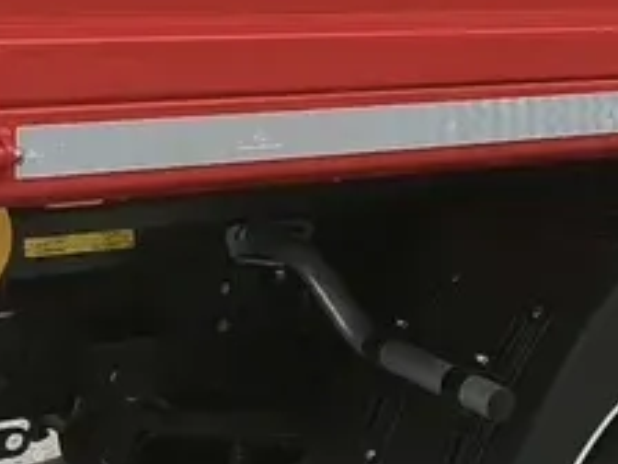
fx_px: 1910
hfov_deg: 16.9
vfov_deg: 13.7
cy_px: 8
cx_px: 894
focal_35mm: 107
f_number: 2.2
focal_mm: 1.91
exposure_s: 1/333
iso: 50
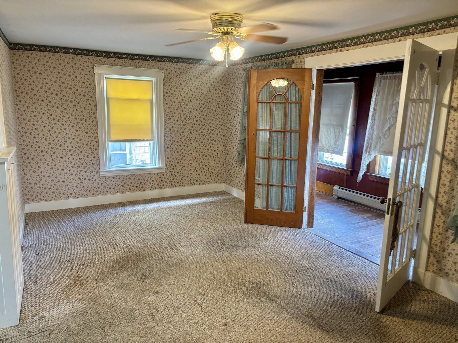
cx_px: 229
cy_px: 172
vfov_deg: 53.1
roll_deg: -1.0
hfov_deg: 67.3
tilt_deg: -11.8
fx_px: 344
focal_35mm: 26
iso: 200
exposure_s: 1/60
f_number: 1.6
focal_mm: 5.96
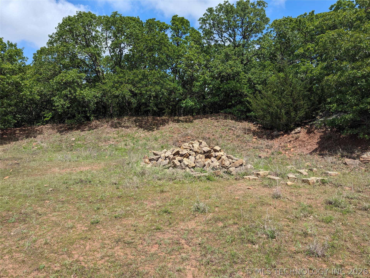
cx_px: 185
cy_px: 139
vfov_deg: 56.9
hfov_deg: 71.5
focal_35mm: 24
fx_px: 257
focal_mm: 6.81
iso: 35
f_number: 1.85
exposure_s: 1/2058
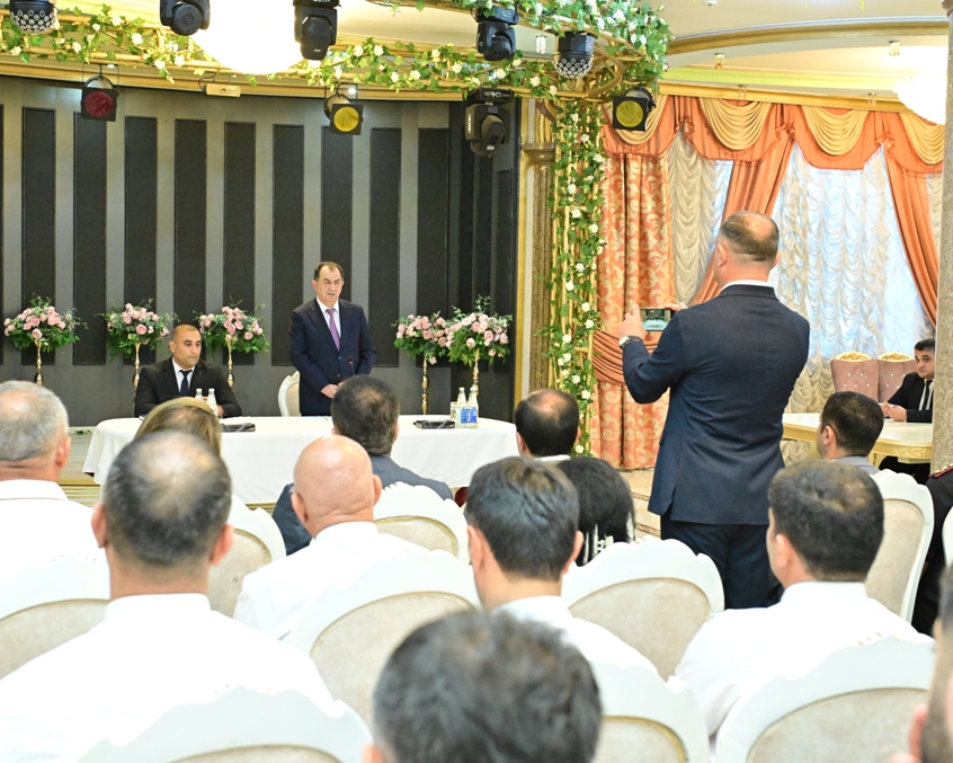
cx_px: 435
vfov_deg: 30.3
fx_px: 1410
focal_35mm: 50
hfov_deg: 37.3
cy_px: 383
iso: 8000
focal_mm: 44
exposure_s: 1/160
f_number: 5
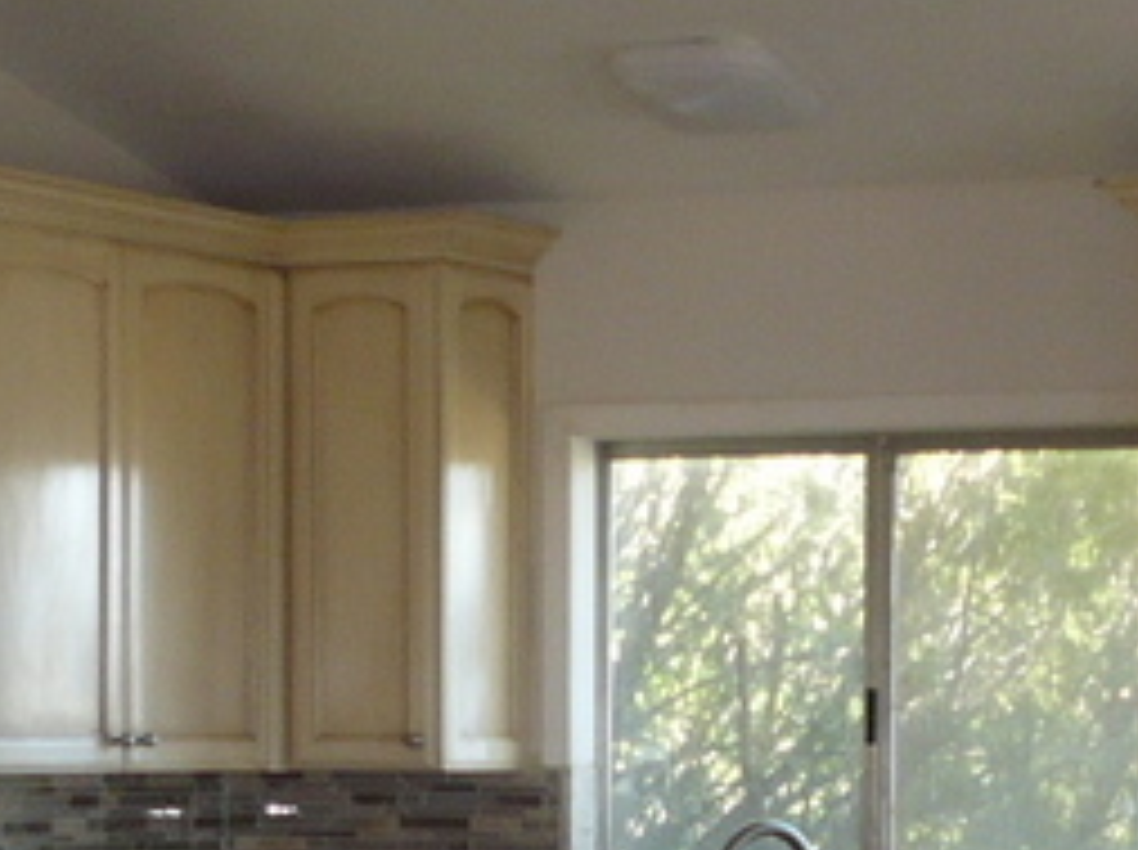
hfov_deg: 14.8
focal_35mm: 133
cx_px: 855
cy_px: 1097
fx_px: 4366
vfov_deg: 10.9
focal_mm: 5.8
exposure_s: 1/30
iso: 100
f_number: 2.8
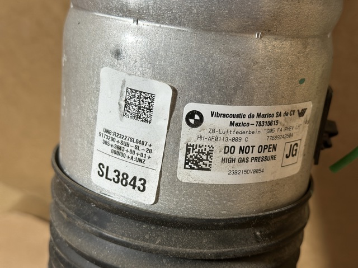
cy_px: 134
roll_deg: +9.3
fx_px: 496
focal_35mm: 48
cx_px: 179
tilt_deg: -41.1
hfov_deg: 39.7
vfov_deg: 30.2
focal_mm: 6.86
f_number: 1.78
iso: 160
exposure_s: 1/50
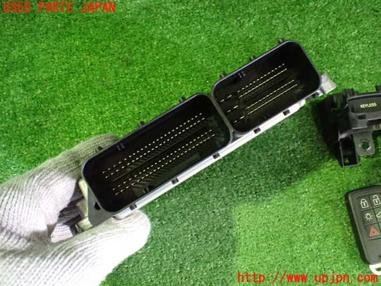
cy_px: 143
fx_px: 330
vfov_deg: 46.8
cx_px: 190
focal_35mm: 30
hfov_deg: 60.0
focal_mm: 5.4
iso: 1250
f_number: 2.3
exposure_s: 1/30
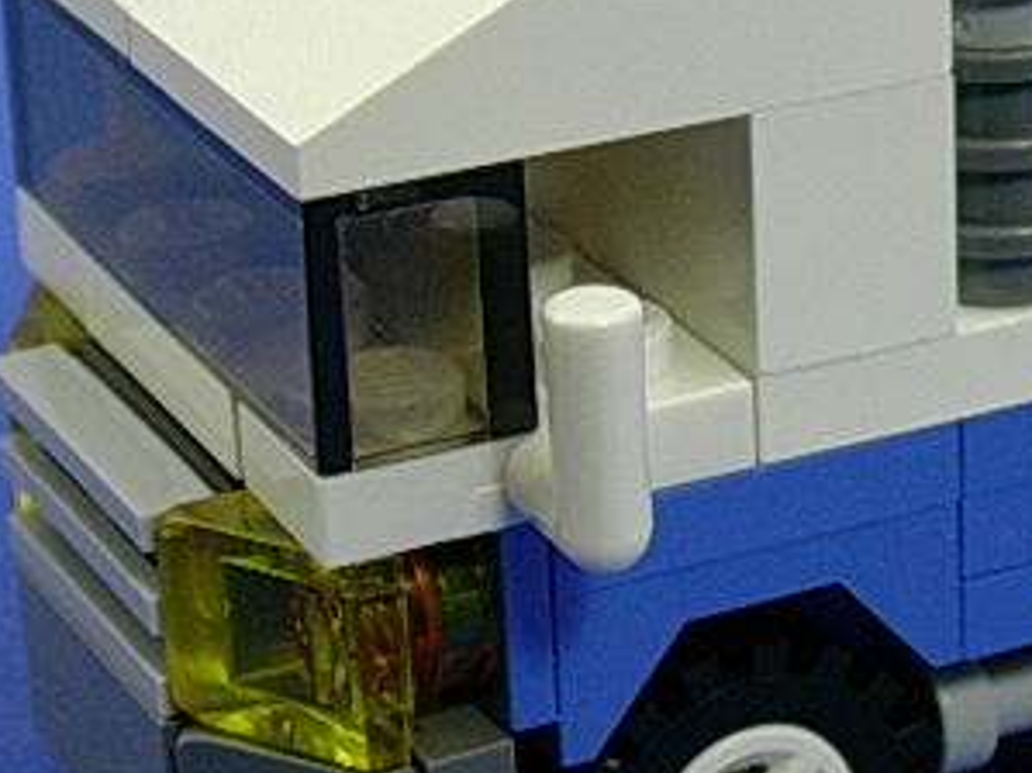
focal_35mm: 152
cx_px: 1022
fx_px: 4530
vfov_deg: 9.7
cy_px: 259
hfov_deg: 12.8
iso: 70
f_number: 3.7
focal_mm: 10.8
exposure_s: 1/17.9
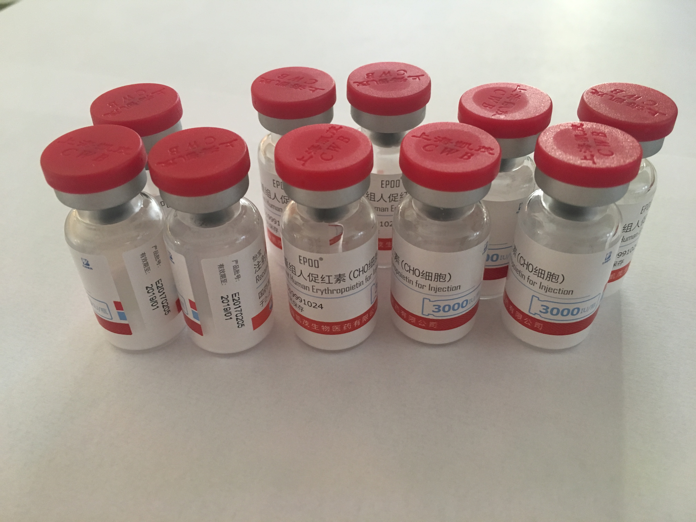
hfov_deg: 61.7
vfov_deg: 48.2
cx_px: 348
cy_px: 261
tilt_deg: -39.6
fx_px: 583
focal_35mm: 29
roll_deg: +0.7
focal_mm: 4.15
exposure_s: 1/33
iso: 160
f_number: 2.2
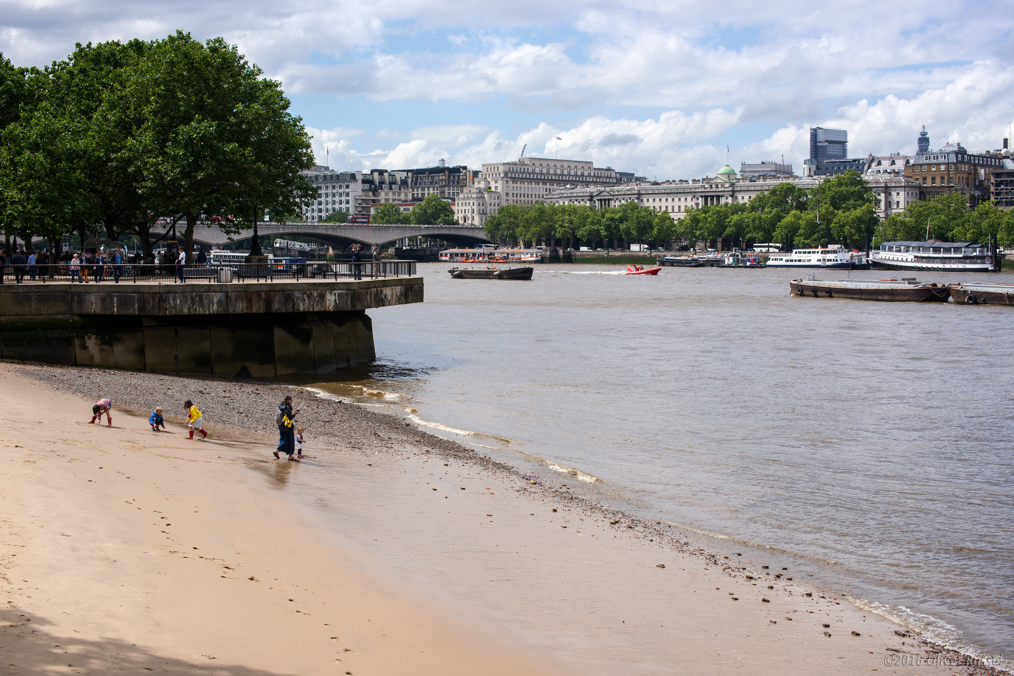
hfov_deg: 39.6
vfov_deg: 27.0
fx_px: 1408
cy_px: 338
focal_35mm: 50
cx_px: 507
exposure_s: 1/125
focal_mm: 50
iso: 100
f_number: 13
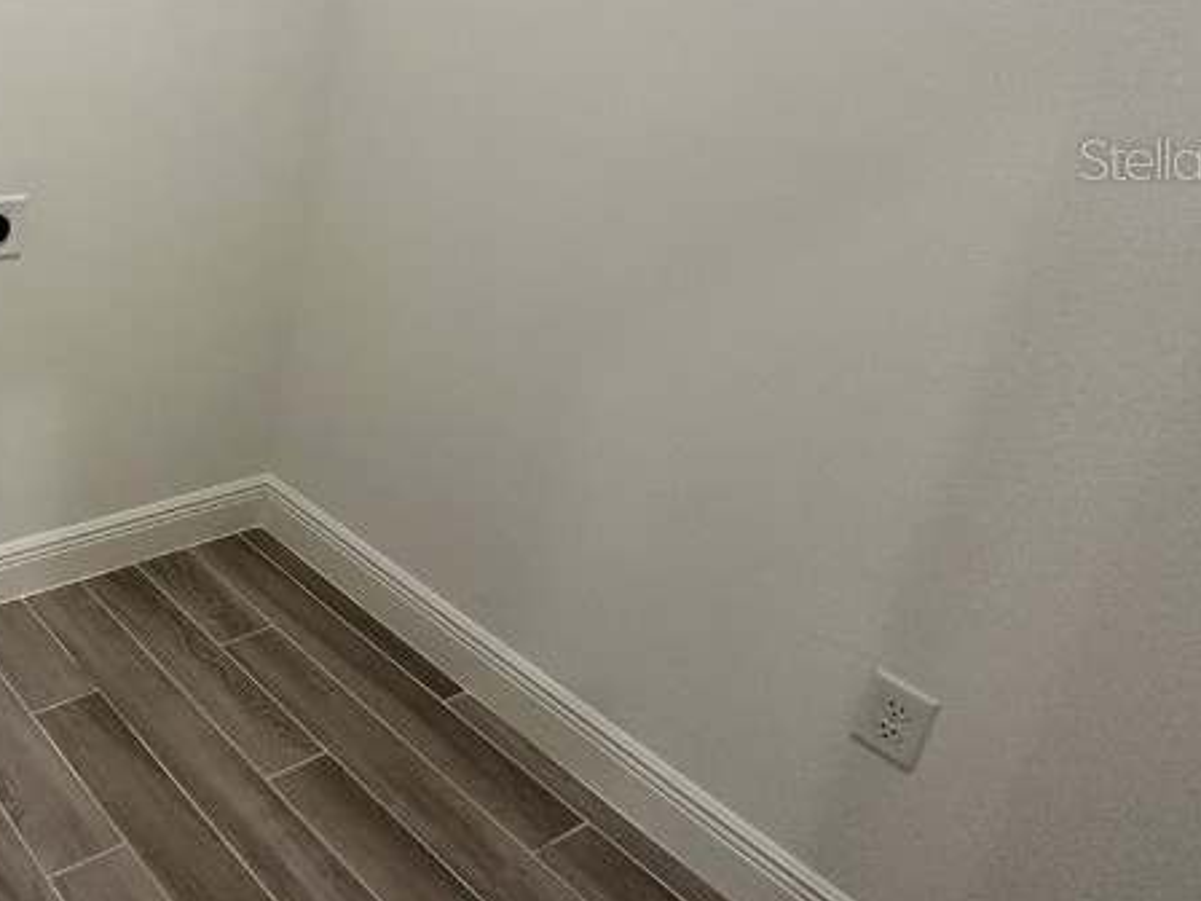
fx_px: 1110
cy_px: 158
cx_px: -40
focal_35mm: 32
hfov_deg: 46.1
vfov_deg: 41.9
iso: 250
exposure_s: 1/120
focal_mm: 2.22
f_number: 2.2
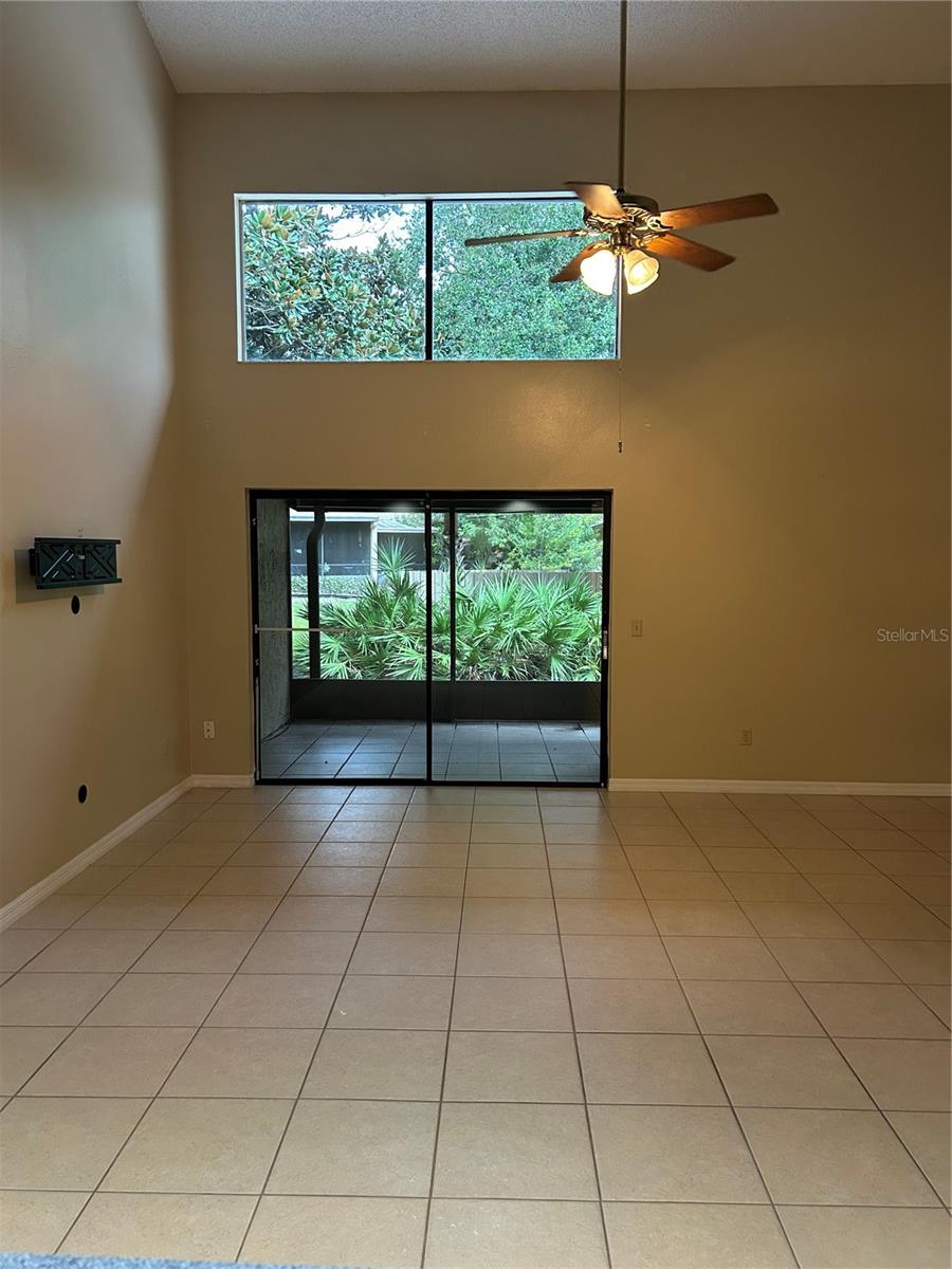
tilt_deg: -4.2
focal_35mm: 26
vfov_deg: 67.3
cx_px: 476
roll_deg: +0.0
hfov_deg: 53.1
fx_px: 953
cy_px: 634
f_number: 1.5
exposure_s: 1/60
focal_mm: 5.7
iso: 250
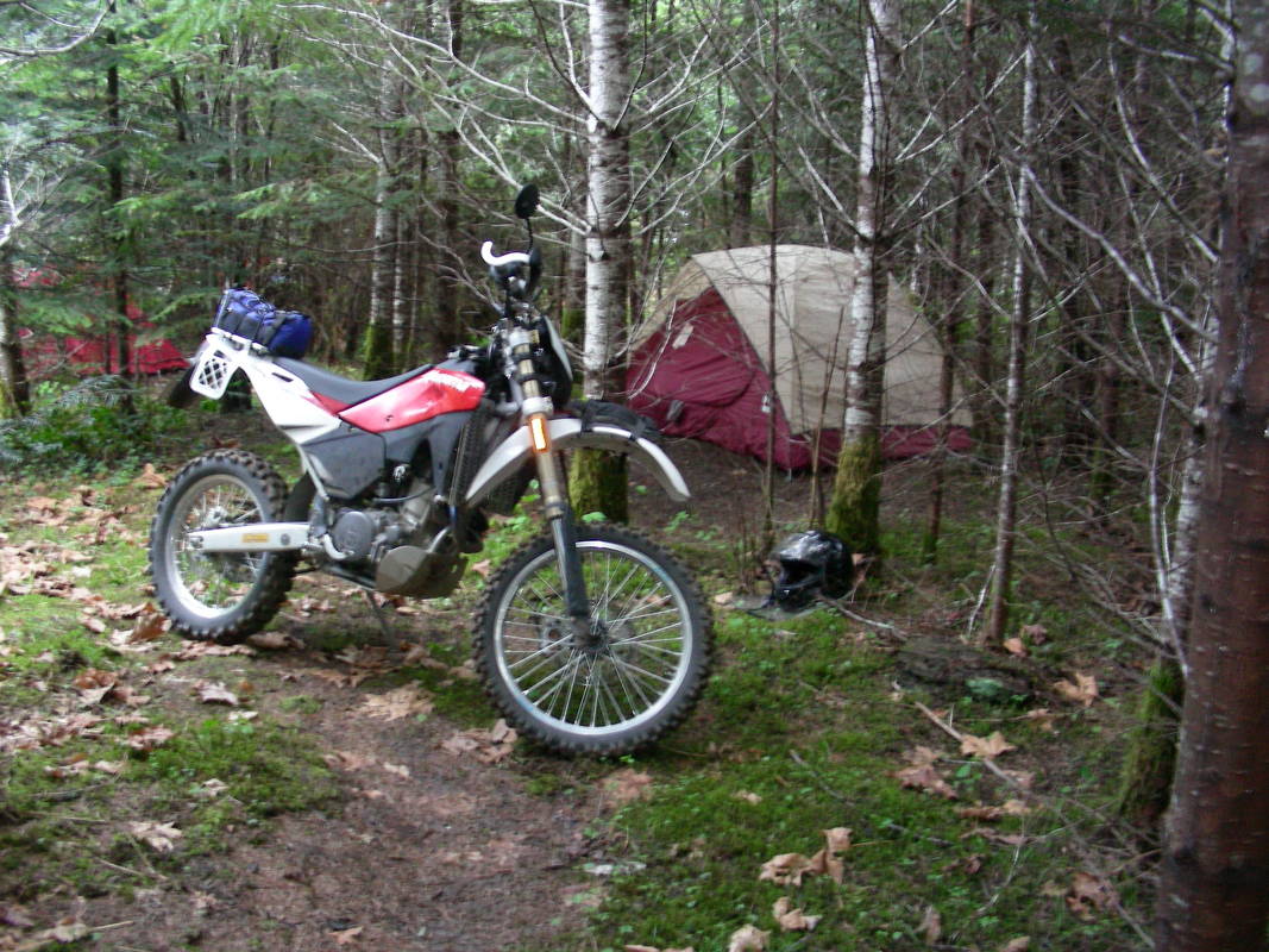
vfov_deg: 37.7
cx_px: 634
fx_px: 1393
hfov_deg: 49.0
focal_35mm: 38
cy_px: 476
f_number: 3.5
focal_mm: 6.3
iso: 200
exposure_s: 1/2
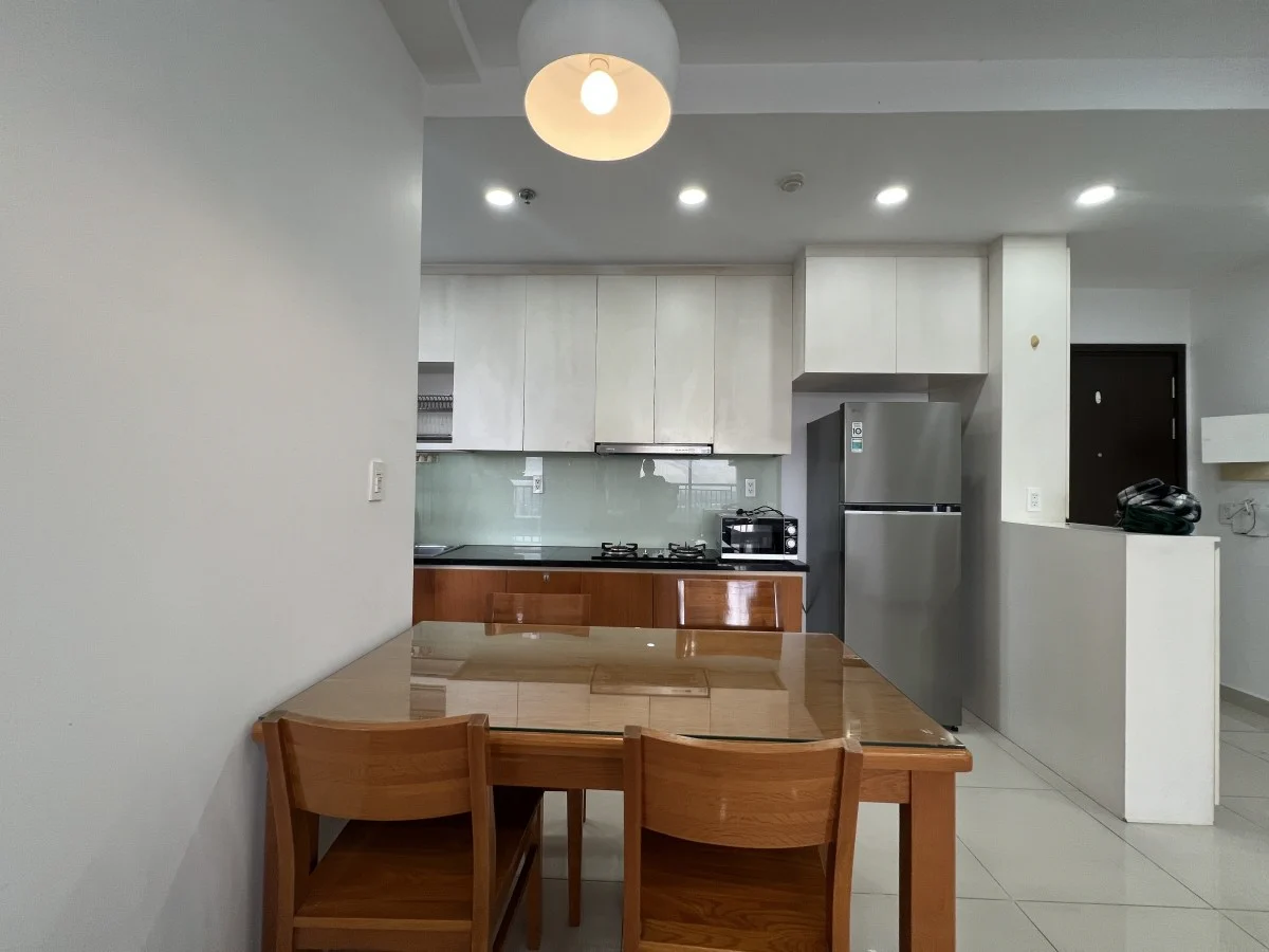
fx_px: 477
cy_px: 476
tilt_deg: +1.3
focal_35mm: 13
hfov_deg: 106.2
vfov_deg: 89.9
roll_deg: +0.5
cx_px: 634
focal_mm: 1.57
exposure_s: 1/100
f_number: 1.8
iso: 100
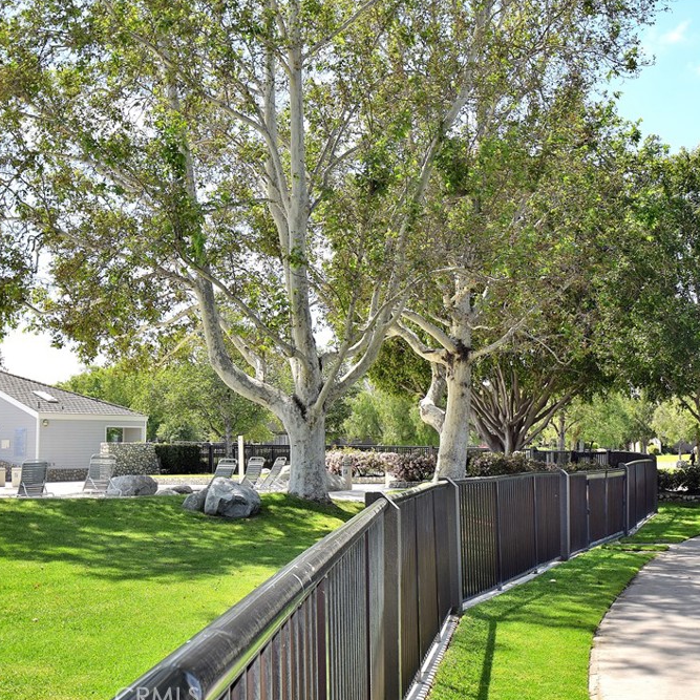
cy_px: 353
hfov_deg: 36.0
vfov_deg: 36.1
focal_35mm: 47
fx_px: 1075
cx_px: 408
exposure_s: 1/200
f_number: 8
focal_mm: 24
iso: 100
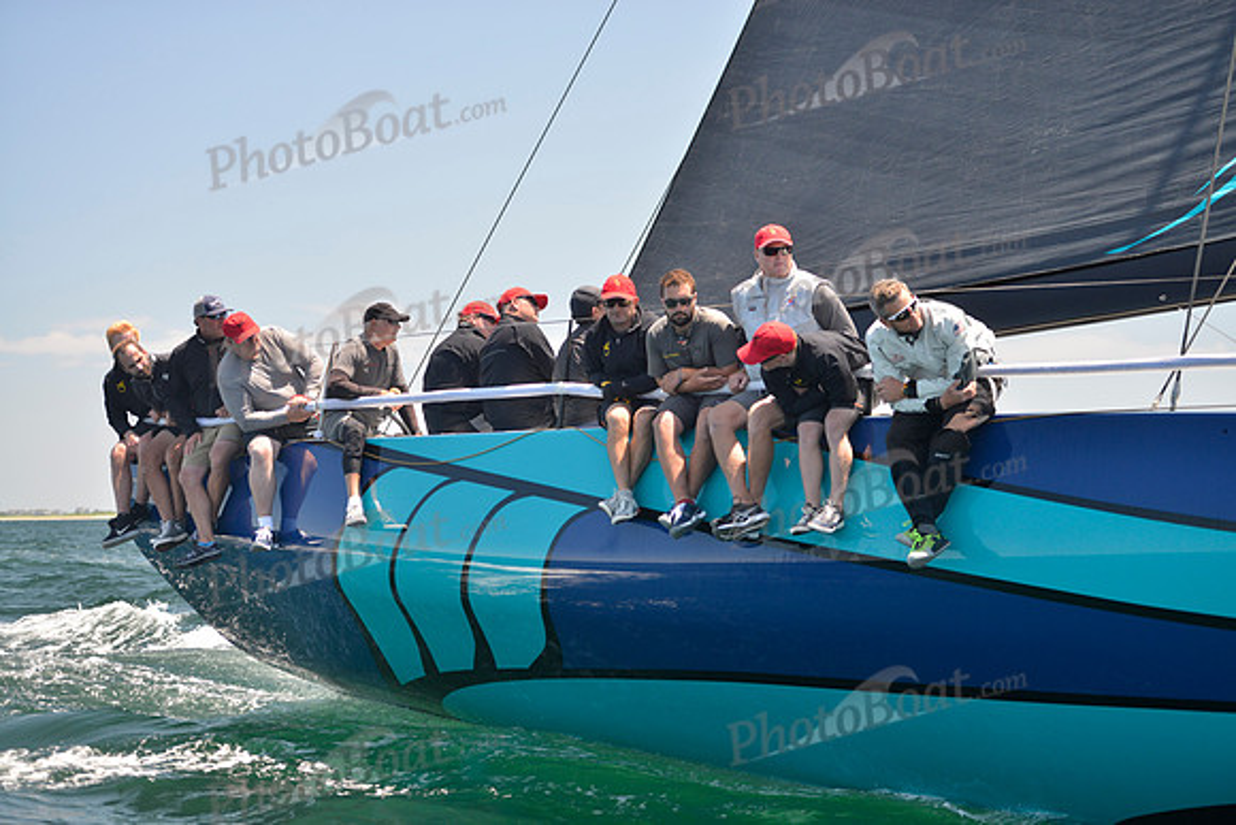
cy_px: 412
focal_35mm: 75
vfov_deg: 18.2
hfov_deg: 27.0
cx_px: 618
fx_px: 2575
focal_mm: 75
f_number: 2.8
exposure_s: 1/800
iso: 400
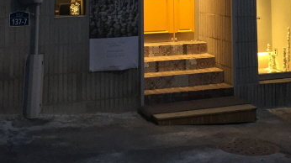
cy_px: -56
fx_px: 493
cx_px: 173
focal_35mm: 64
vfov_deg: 17.5
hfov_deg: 32.8
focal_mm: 4.15
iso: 80
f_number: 2.2
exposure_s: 1/30
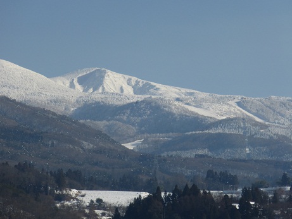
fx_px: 2337
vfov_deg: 5.4
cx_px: 146
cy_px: 110
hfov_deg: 7.1
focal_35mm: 277
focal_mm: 45
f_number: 5.9
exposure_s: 1/640
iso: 100
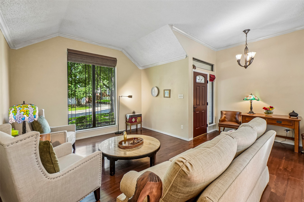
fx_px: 127
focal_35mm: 15
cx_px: 152
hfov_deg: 100.4
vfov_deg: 77.3
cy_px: 101
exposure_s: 1/20
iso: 400
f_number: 8
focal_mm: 10
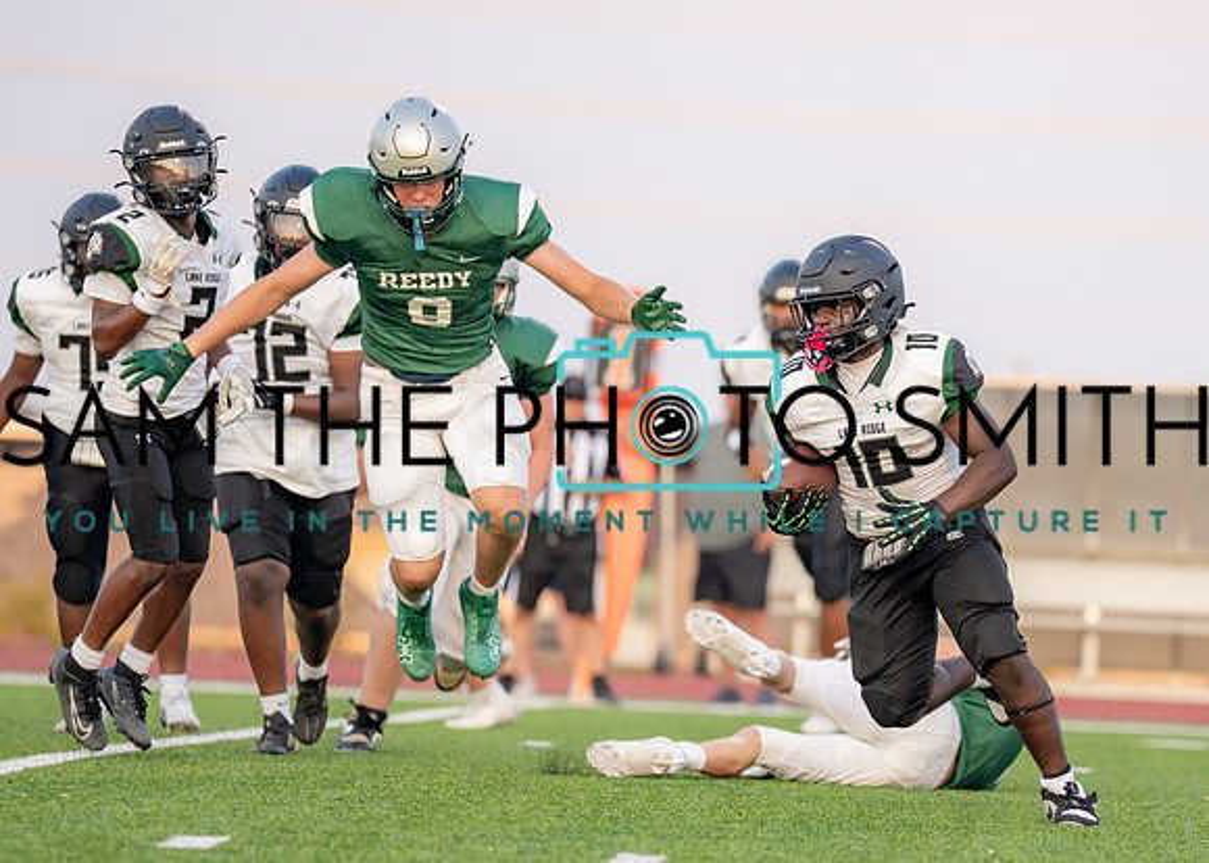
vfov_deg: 4.8
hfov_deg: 6.8
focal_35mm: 297
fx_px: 10190
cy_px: 560
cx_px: 895
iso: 320
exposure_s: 1/1250
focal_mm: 200
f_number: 2.8
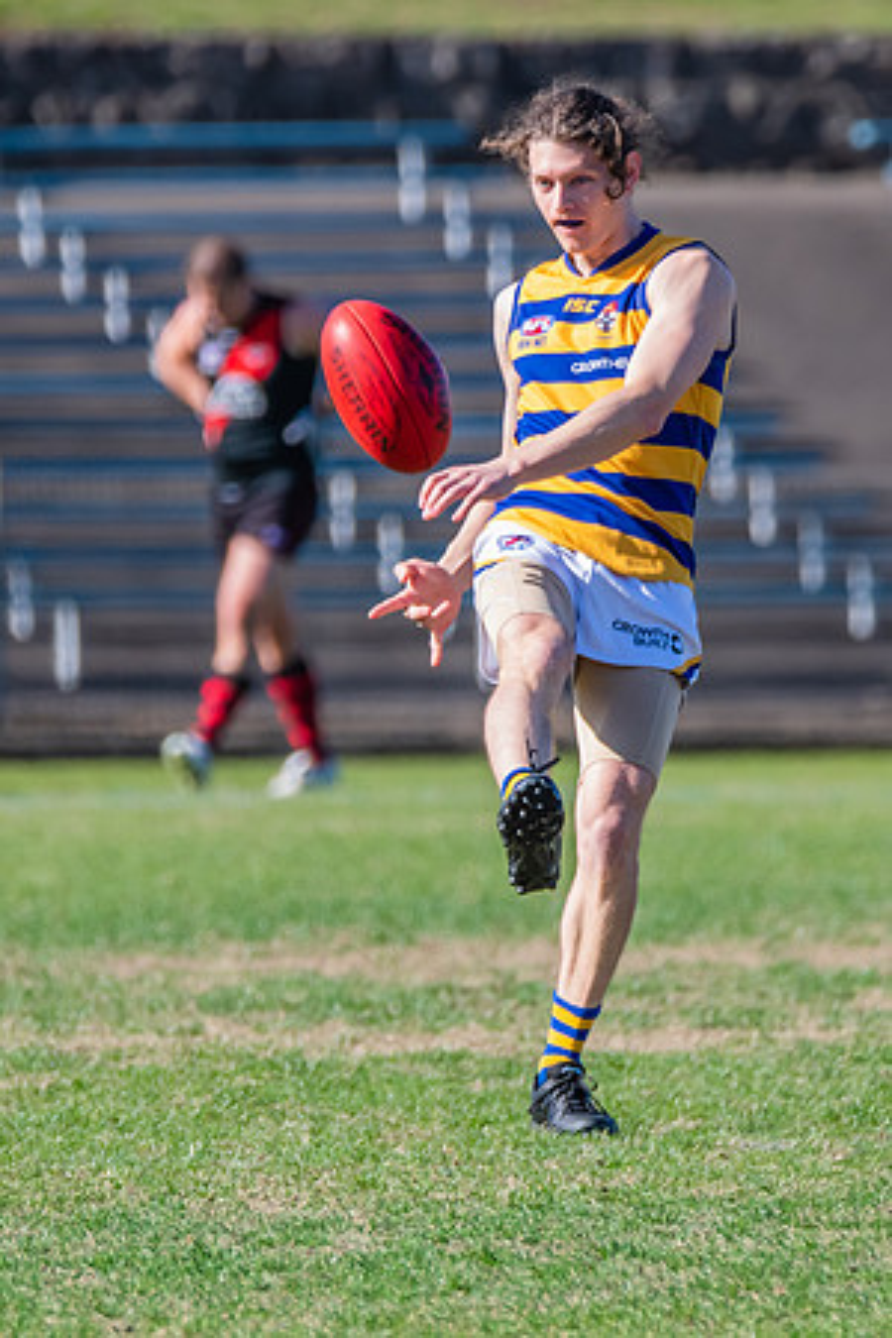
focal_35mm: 830
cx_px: 405
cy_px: 803
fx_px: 30842
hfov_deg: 1.7
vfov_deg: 2.5
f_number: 7.1
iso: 800
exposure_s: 1/1600
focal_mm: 460
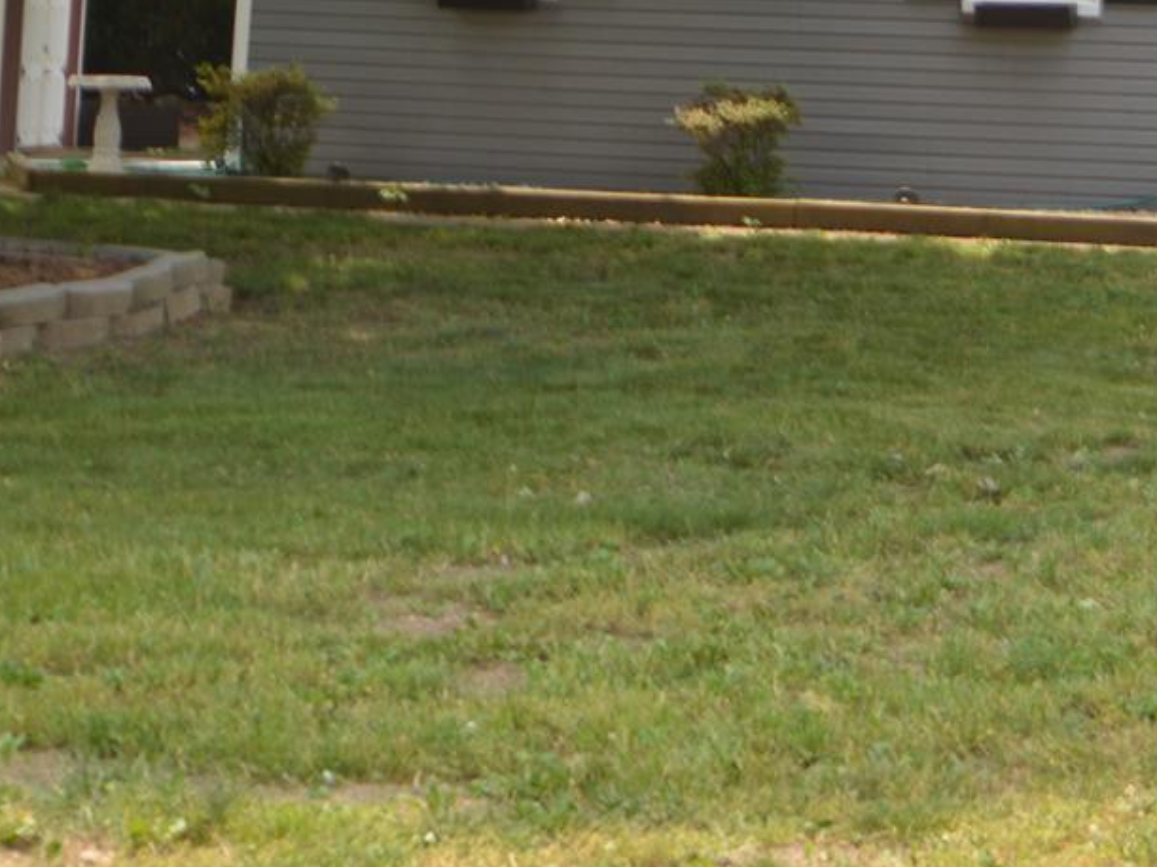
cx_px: 1486
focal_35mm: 116
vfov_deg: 12.3
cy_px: -323
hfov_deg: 16.1
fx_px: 3876
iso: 100
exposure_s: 1/200
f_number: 4.5
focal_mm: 24
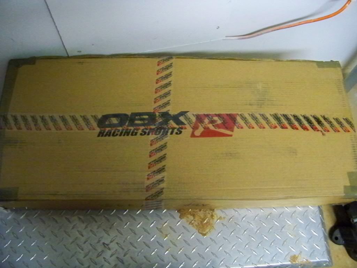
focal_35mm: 33
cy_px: 134
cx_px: 178
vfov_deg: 42.9
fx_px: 340
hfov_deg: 55.4
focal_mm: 5.85
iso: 2500
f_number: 2.8
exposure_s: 1/30
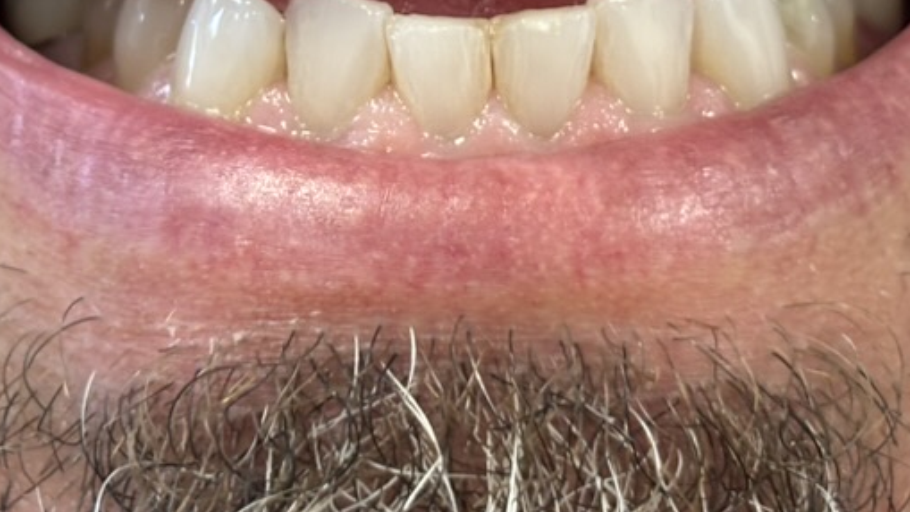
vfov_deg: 10.6
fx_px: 2750
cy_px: 39
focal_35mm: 114
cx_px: 395
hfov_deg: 18.8
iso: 125
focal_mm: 5.96
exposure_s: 1/40
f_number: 1.6
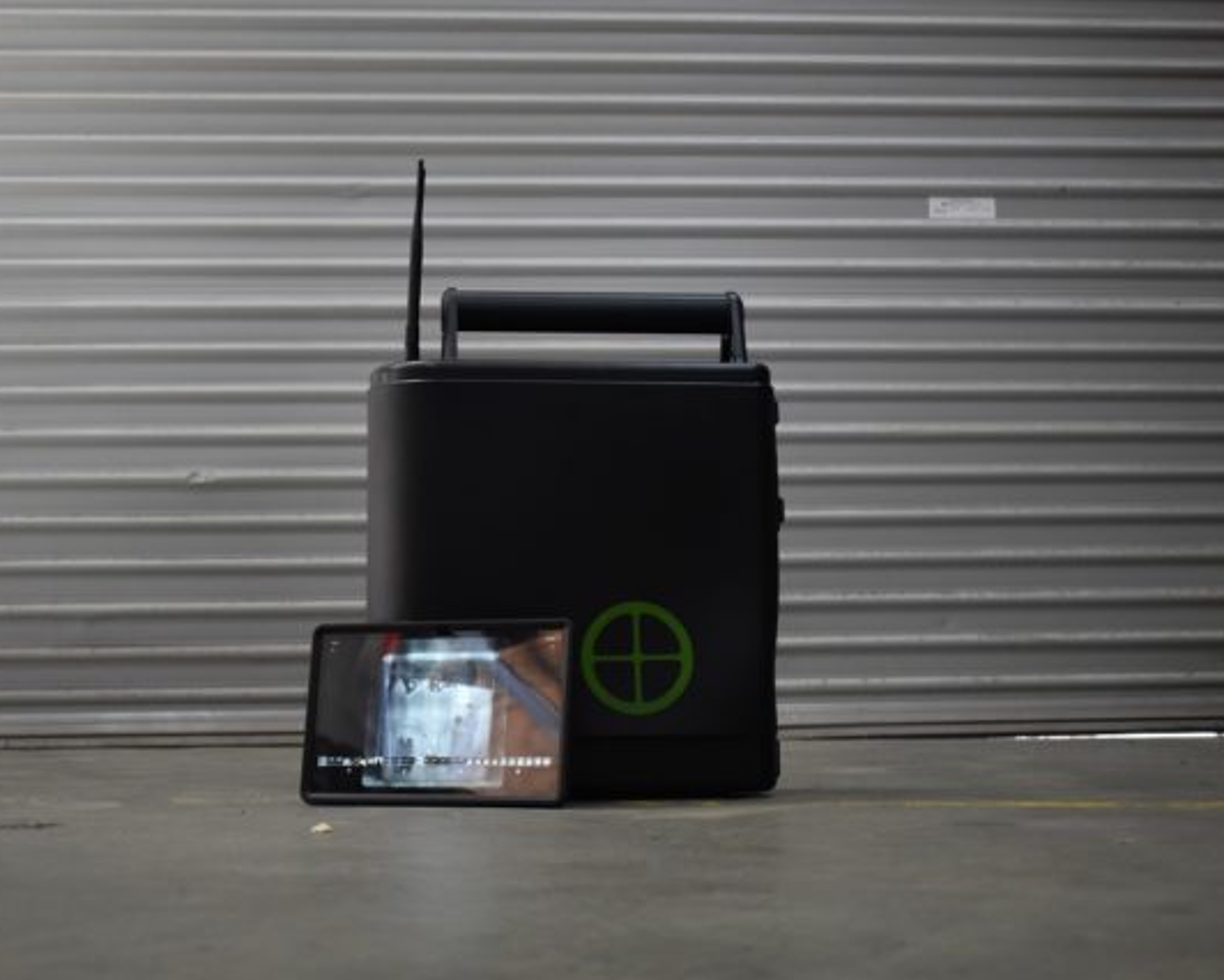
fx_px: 1993
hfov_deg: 34.1
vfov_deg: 27.6
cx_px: 548
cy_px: 496
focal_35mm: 55
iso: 1600
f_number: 4.5
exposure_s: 1/125
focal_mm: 32
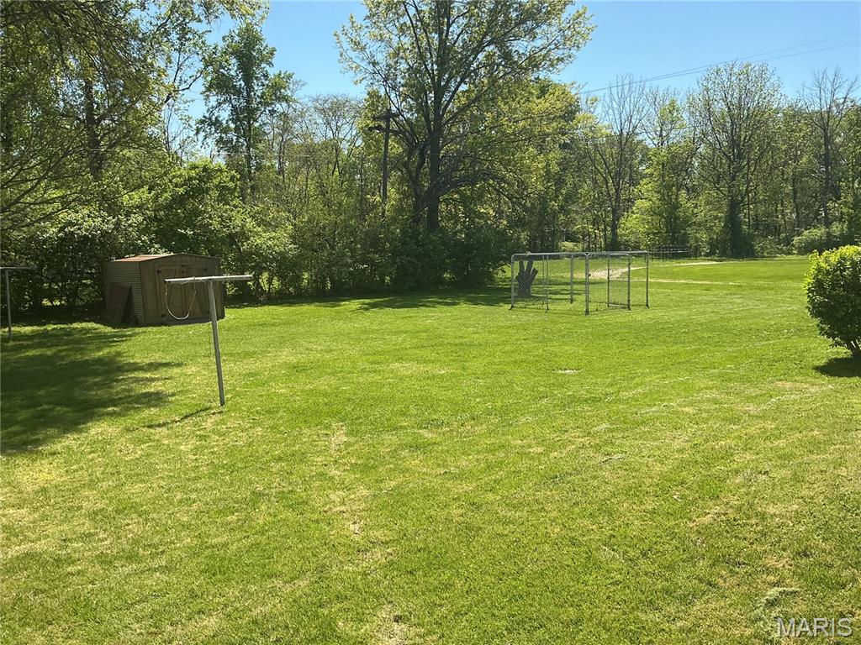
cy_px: 322
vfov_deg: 48.2
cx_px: 430
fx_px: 721
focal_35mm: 29
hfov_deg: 61.7
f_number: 1.8
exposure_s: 1/1098
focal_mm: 3
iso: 25
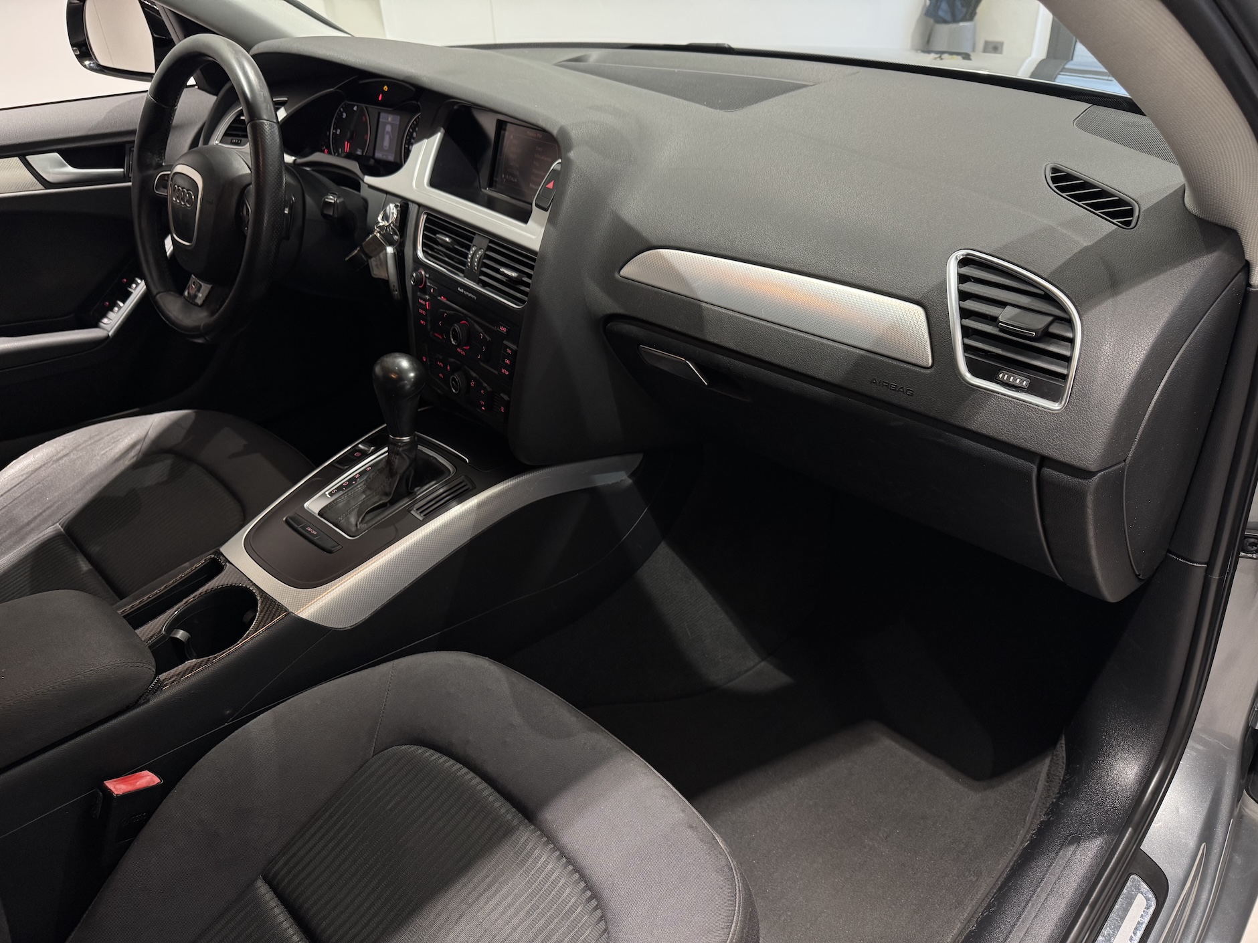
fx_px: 872
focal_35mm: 24
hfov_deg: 71.6
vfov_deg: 56.8
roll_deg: +3.8
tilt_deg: -32.5
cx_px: 629
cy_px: 472
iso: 200
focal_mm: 6.76
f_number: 1.78
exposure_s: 1/100
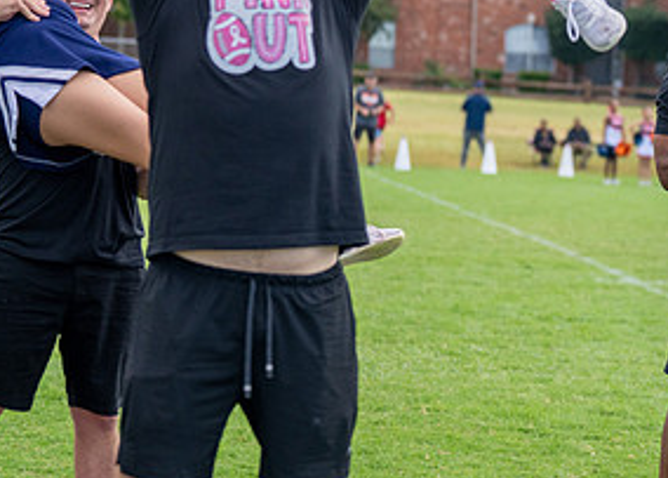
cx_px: 633
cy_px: 122
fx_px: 2941
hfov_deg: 12.8
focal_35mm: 155
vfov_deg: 9.3
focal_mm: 70
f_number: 2.8
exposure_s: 1/4000
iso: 500
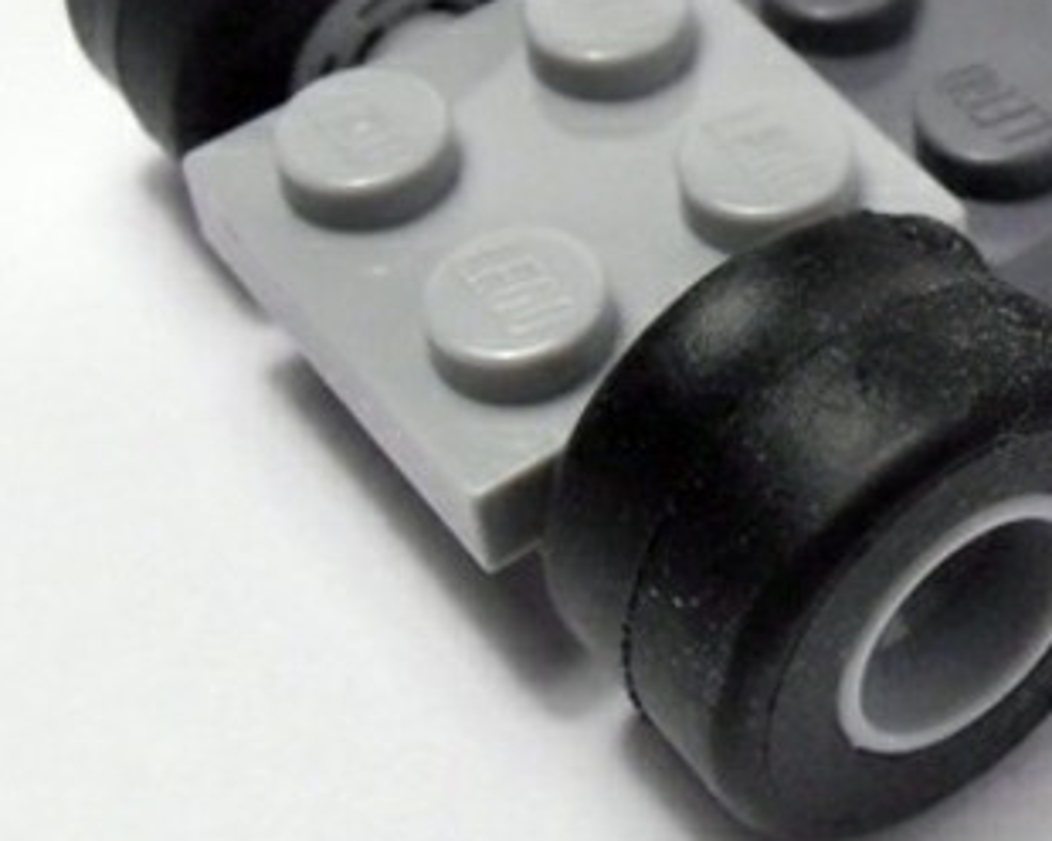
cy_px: -12
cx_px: 1195
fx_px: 3269
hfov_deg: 17.6
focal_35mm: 105
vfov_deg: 14.4
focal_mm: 6.61
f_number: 3.9
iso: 80
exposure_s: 1/100
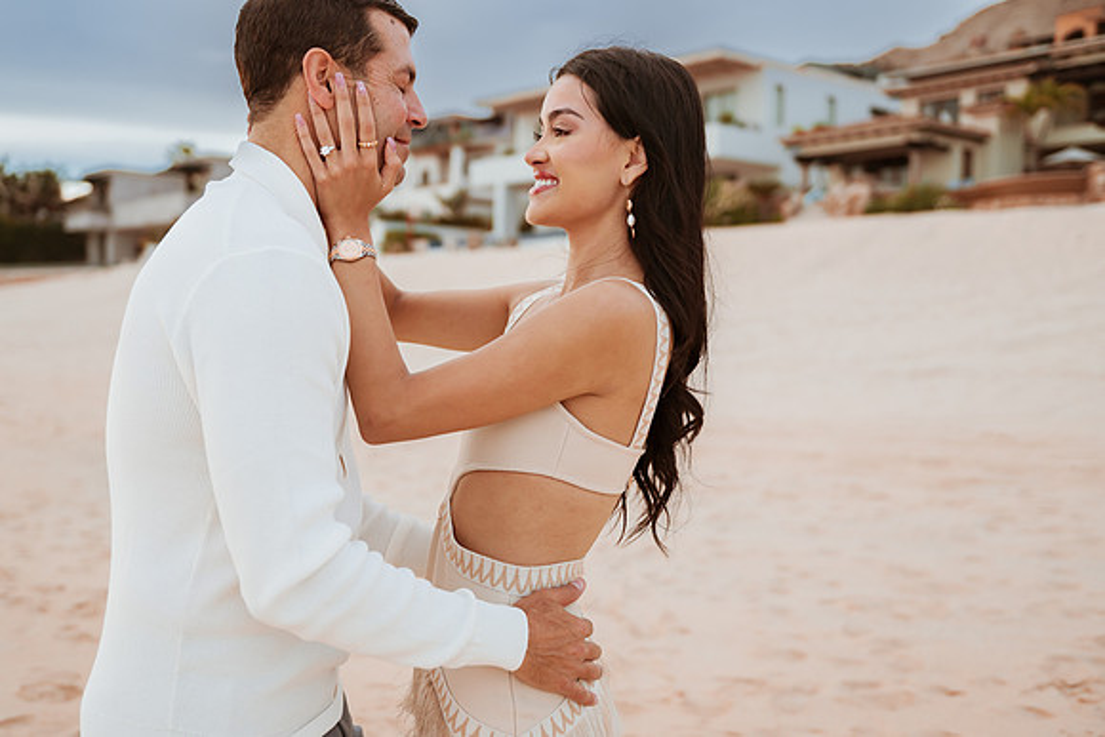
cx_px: 510
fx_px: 1257
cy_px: 397
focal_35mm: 41
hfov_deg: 47.4
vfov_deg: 32.7
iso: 250
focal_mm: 38
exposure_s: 1/4000
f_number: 2.8
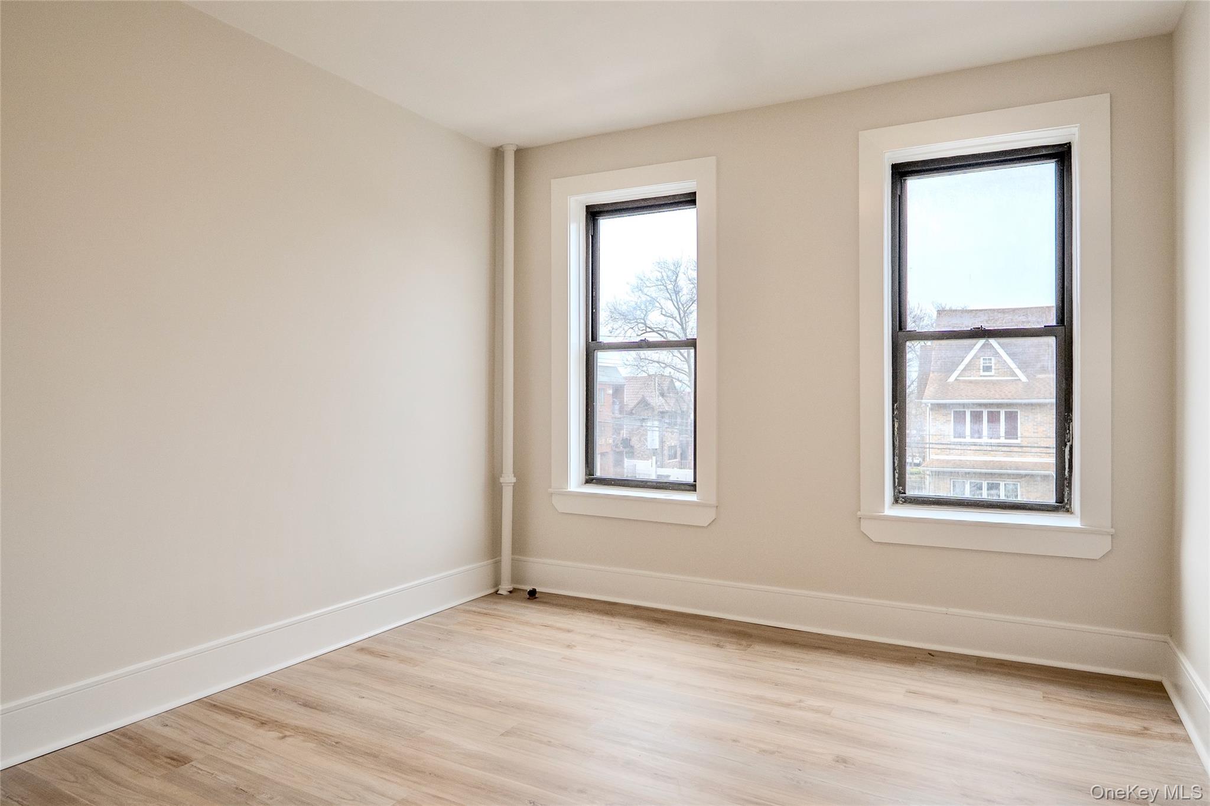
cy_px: 403
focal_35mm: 21
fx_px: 706
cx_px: 605
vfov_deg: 59.5
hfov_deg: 81.2
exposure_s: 1/1250
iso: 400
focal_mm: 14
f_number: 3.5
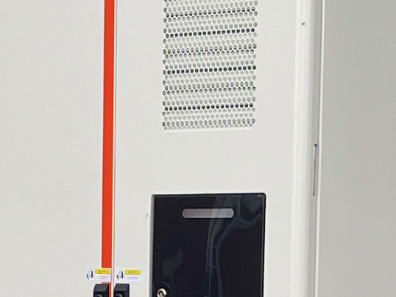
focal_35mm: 195
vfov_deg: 7.4
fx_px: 2230
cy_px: 535
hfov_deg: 10.1
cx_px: 229
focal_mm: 4.2
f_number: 1.6
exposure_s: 1/121
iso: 40
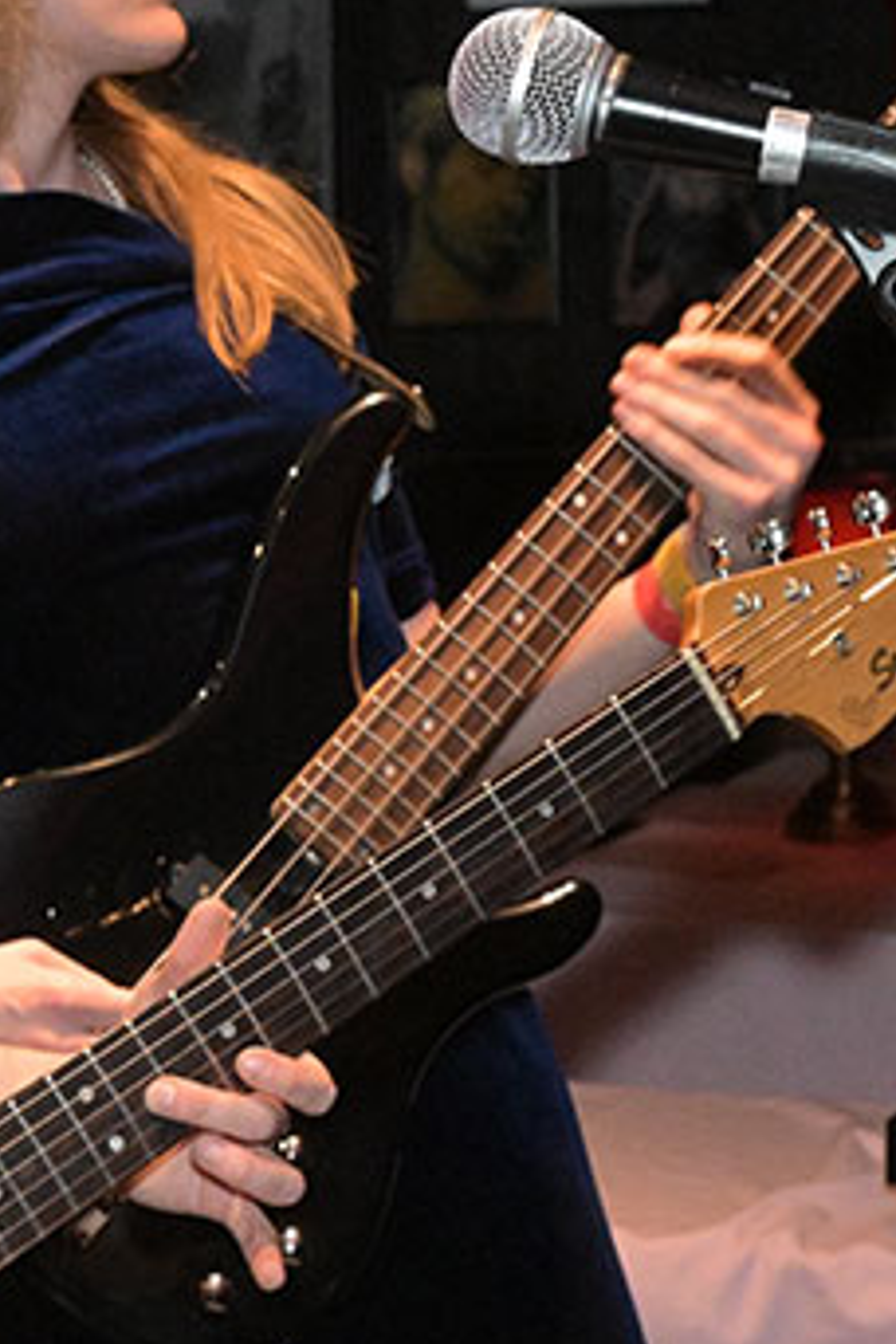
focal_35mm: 92
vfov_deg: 21.8
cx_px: -216
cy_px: 1089
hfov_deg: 14.3
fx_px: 3434
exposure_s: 1/200
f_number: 8
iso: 6400
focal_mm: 35
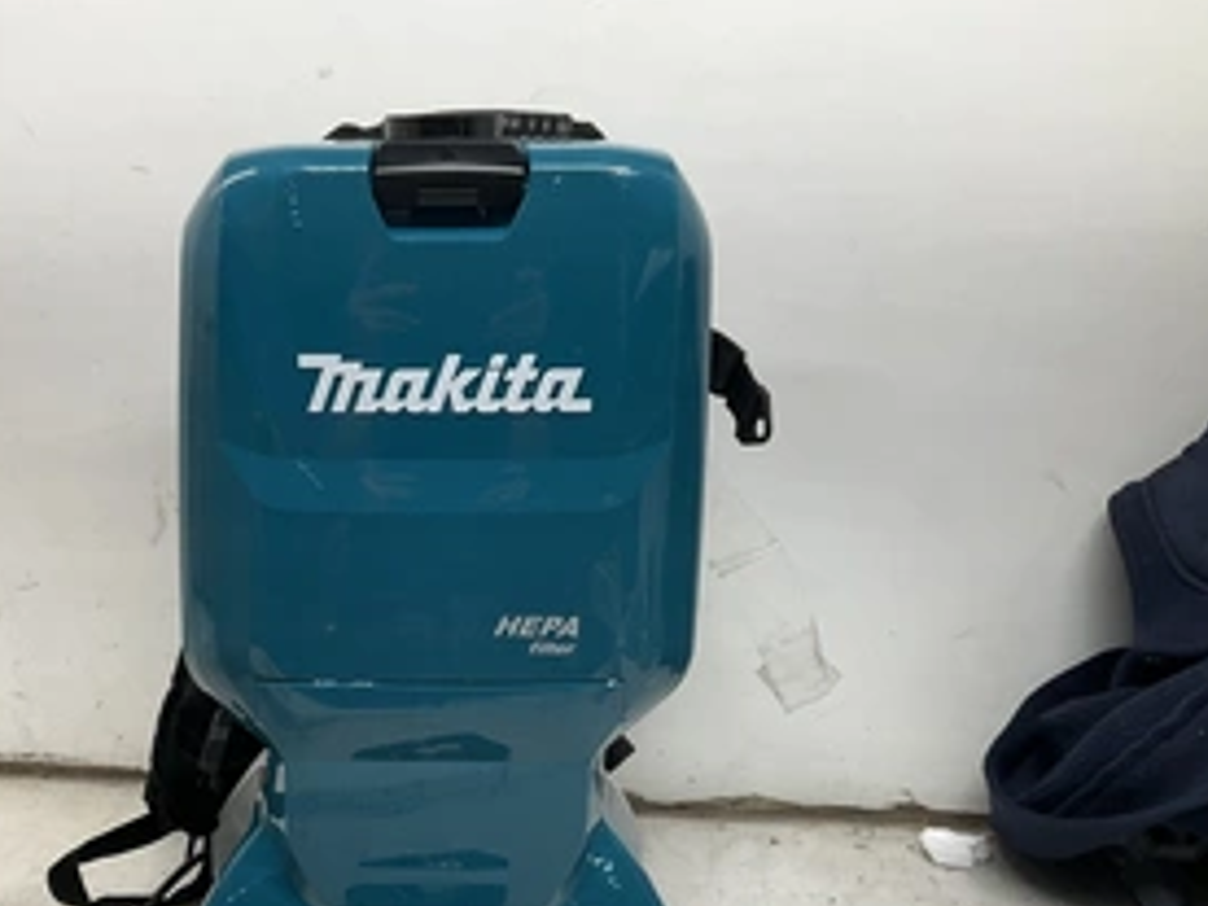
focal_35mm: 42
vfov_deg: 33.8
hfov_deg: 43.8
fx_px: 1466
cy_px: 648
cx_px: 355
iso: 40
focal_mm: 3
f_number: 1.8
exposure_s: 1/120
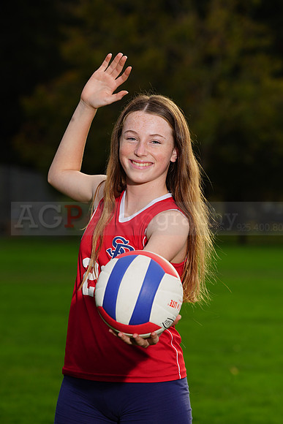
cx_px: 142
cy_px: 212
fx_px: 2769
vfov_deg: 8.8
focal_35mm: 235
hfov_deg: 5.9
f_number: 9
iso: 160
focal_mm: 235
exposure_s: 1/250
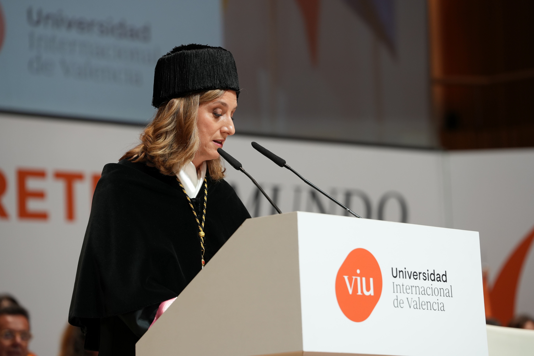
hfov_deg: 15.1
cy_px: 178
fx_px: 2017
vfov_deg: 10.1
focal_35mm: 136
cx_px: 267
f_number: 4
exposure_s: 1/200
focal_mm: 136
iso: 800
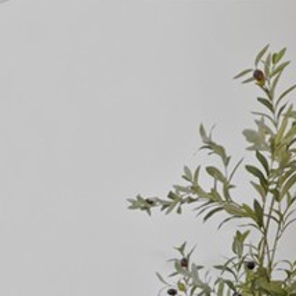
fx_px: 629
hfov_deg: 22.6
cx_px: -122
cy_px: 464
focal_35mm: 65
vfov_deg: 21.5
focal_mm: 16
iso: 320
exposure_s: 1/15
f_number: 4
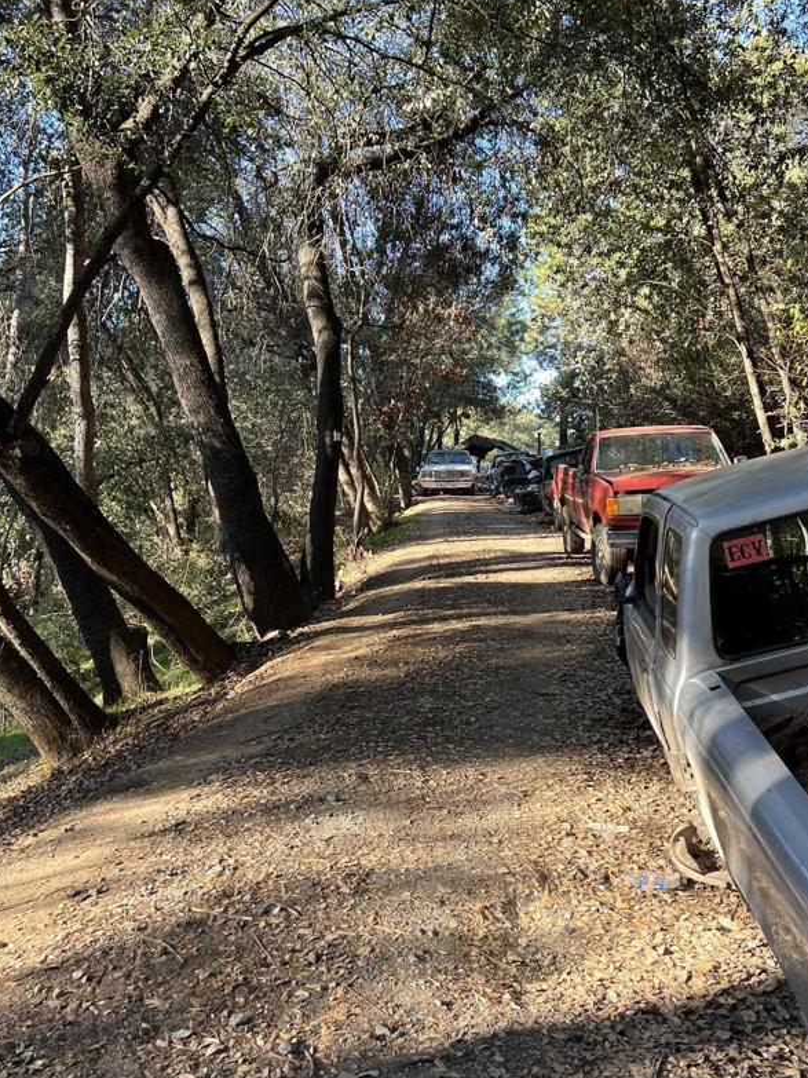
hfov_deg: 41.7
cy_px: 494
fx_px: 1058
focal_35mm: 34
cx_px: 454
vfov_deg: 53.9
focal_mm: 5.7
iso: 40
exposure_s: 1/209
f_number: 1.5
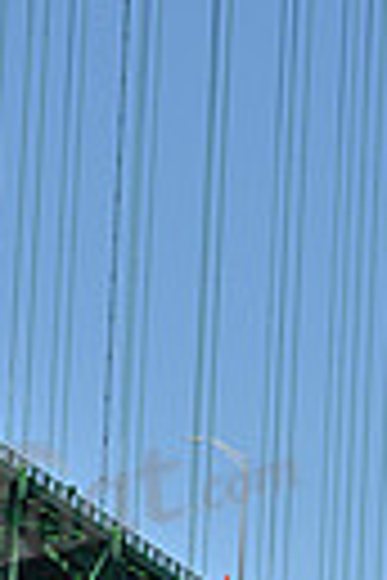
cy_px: 1124
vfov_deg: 5.6
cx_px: 533
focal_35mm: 359
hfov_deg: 3.8
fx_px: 5788
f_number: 8
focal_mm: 80
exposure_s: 1/1000
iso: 320
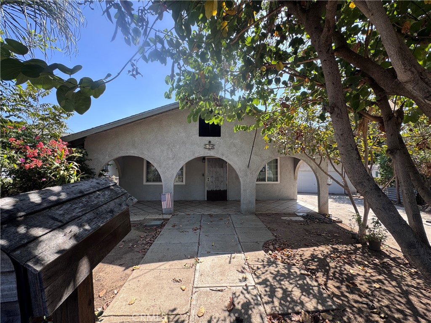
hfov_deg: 102.1
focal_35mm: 14
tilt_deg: +1.4
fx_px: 174
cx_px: 216
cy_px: 162
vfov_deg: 85.7
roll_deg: -0.4
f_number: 2.2
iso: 40
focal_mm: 2.22
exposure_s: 1/267
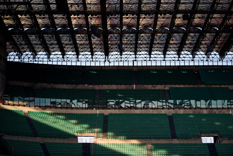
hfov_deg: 22.6
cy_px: 78
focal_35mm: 90
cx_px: 116
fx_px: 583
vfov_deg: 15.2
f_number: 2.8
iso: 280
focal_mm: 90
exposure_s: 1/1600
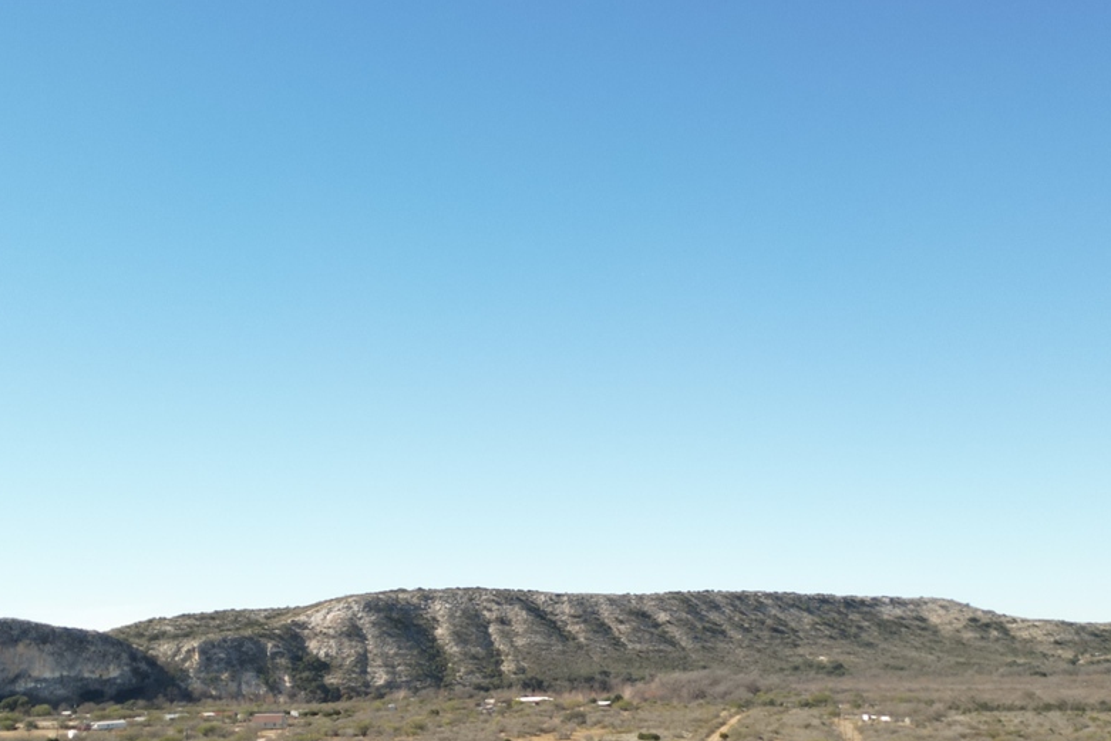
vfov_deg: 28.7
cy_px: 575
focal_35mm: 46
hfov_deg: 42.7
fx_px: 1420
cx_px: 521
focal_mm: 6.72
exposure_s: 1/1600
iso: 100
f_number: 1.7
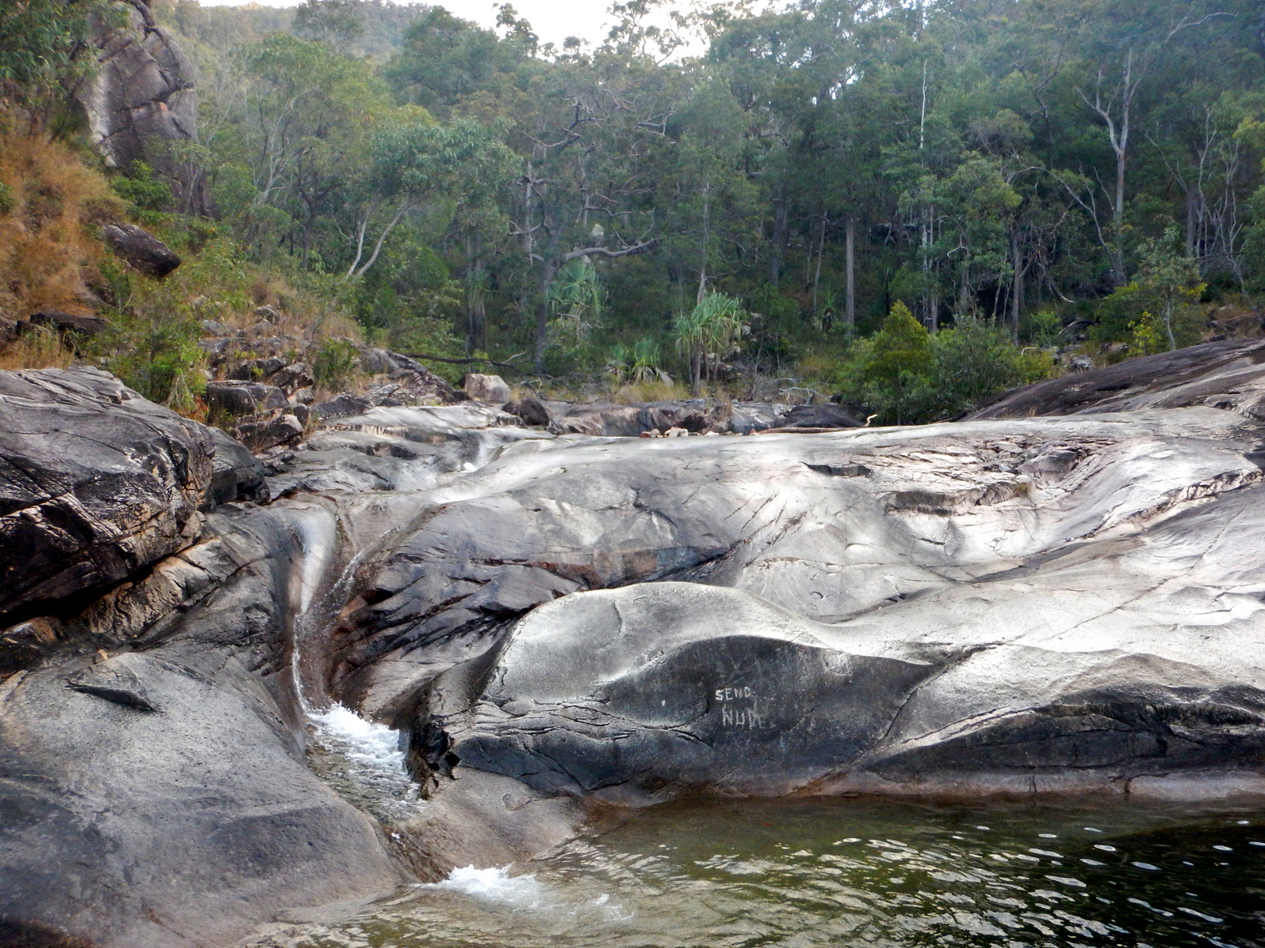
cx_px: 632
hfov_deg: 50.1
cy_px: 474
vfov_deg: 38.7
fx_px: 1352
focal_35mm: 37
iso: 125
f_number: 4.2
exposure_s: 1/40
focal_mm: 6.6
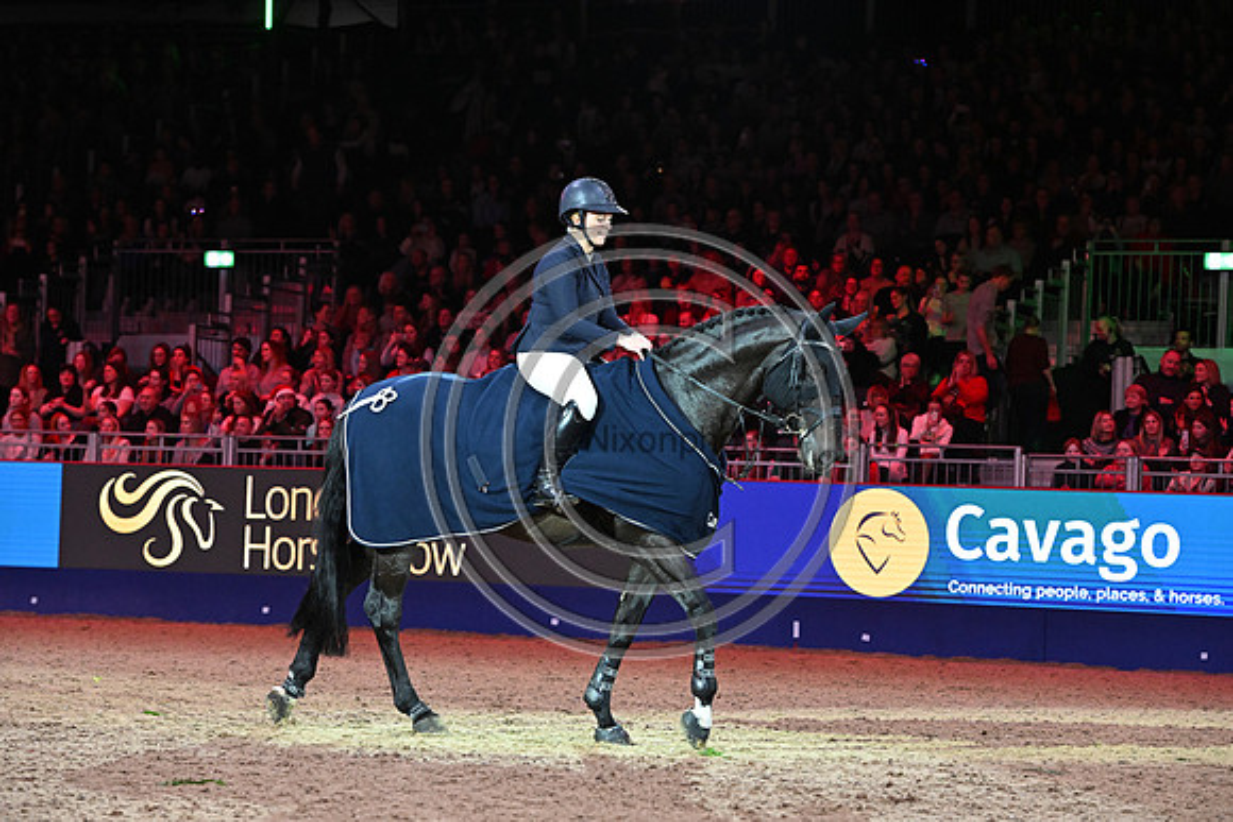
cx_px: 616
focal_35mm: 116
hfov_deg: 17.6
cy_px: 411
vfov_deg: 11.8
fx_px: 3974
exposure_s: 1/800
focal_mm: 116
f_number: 5
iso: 6400
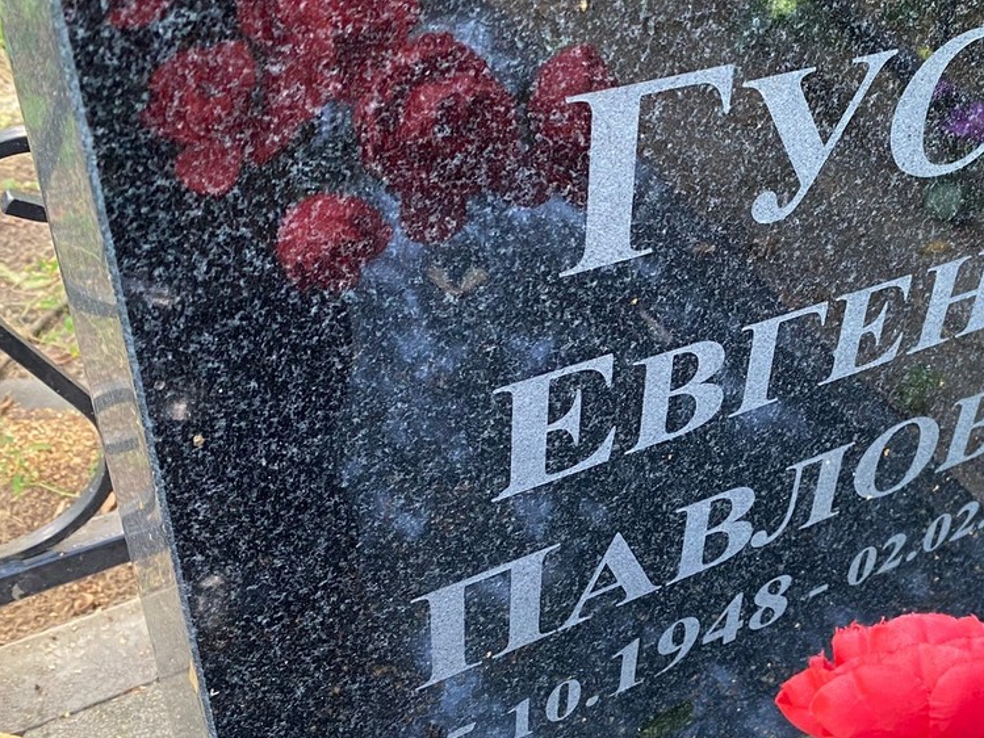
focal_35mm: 50
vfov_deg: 29.1
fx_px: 1422
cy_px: 368
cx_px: 838
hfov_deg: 36.4
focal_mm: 4.25
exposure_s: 1/60
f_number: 1.8
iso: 160
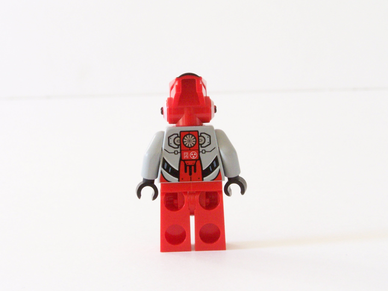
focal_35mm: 94
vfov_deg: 15.7
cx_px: 194
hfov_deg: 20.9
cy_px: 146
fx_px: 1054
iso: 400
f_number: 8
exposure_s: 1/15
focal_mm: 15.6
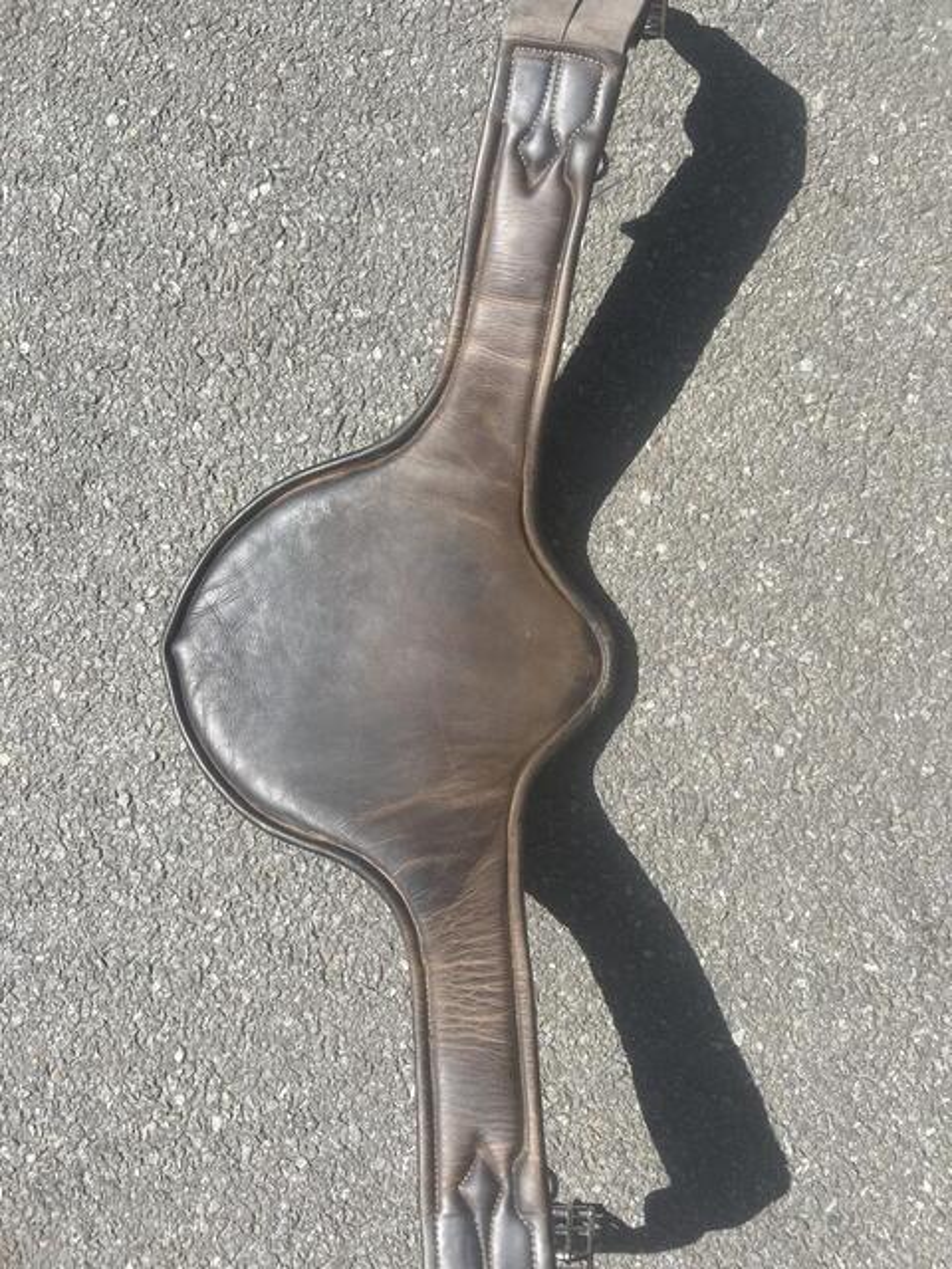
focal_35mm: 26
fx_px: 953
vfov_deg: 67.3
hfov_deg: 53.1
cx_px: 476
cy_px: 634
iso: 50
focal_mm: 5.7
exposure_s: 1/3571
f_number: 1.5
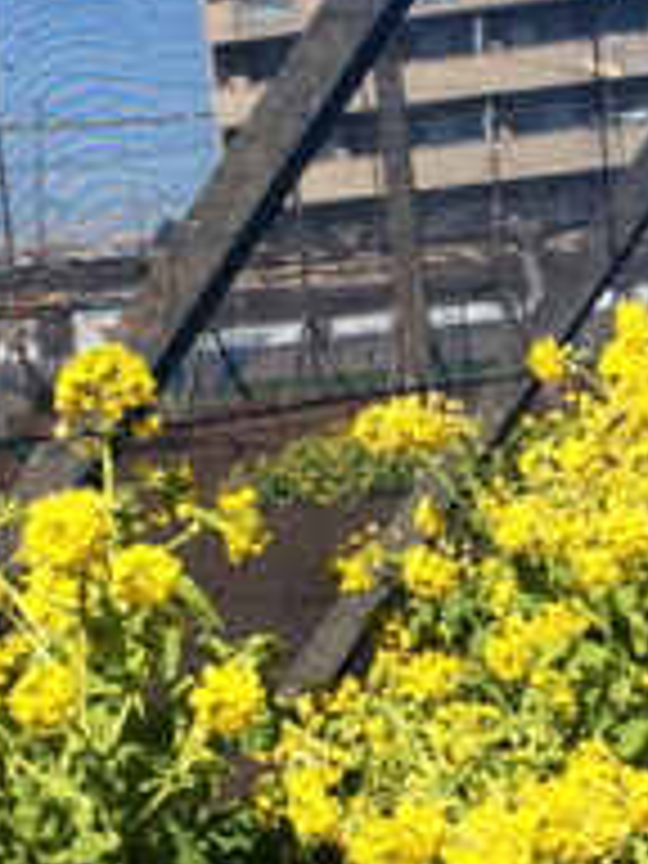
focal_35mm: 125
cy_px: 436
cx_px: 644
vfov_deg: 15.8
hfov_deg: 11.7
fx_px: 3120
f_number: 2.2
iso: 32
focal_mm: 4.12
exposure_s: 1/1953
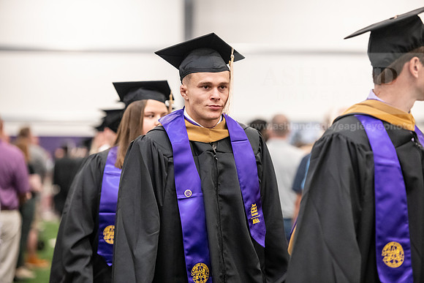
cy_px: 142
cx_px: 212
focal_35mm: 135
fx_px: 1590
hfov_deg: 15.2
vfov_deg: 10.2
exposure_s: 1/200
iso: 3200
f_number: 3.2
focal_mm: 135
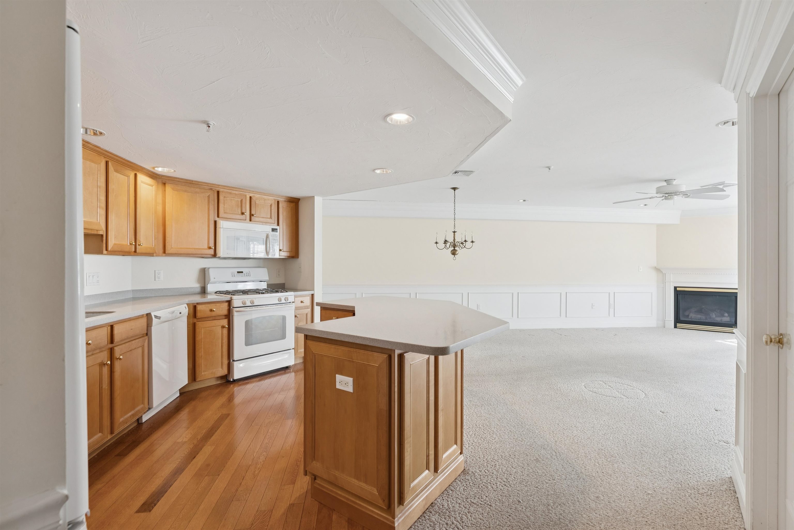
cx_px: 397
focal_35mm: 16
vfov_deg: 73.8
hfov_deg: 96.7
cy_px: 265
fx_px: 353
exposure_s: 1/20
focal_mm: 16
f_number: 7.1
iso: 320
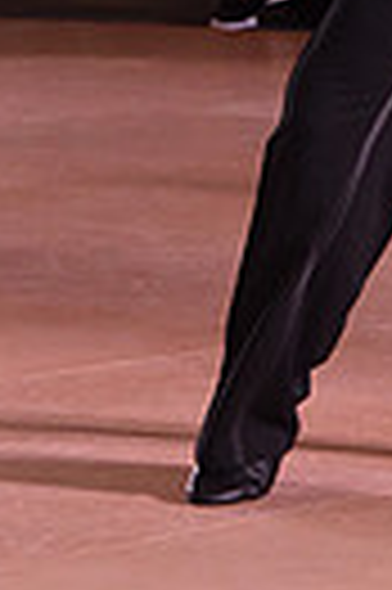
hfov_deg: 4.7
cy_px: -261
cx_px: -7
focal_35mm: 292
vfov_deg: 7.0
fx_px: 4782
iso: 2500
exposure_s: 1/320
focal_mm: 66
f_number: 6.3
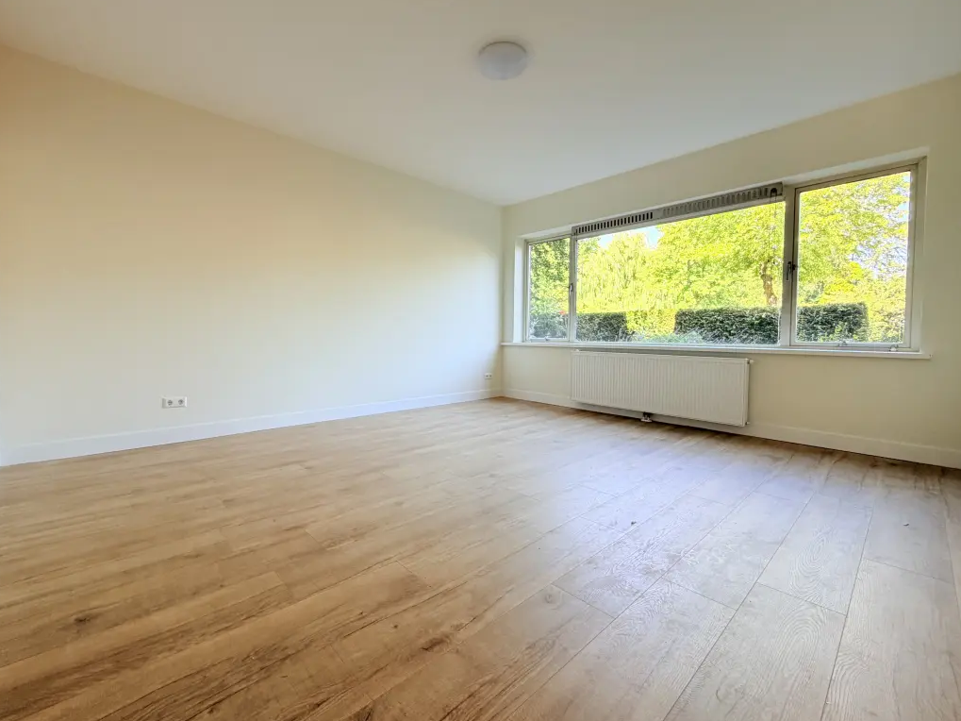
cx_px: 471
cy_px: 348
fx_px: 416
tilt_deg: -1.3
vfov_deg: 81.7
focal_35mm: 15
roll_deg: +0.0
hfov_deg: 98.2
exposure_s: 1/121
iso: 100
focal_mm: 2.22
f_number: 2.2
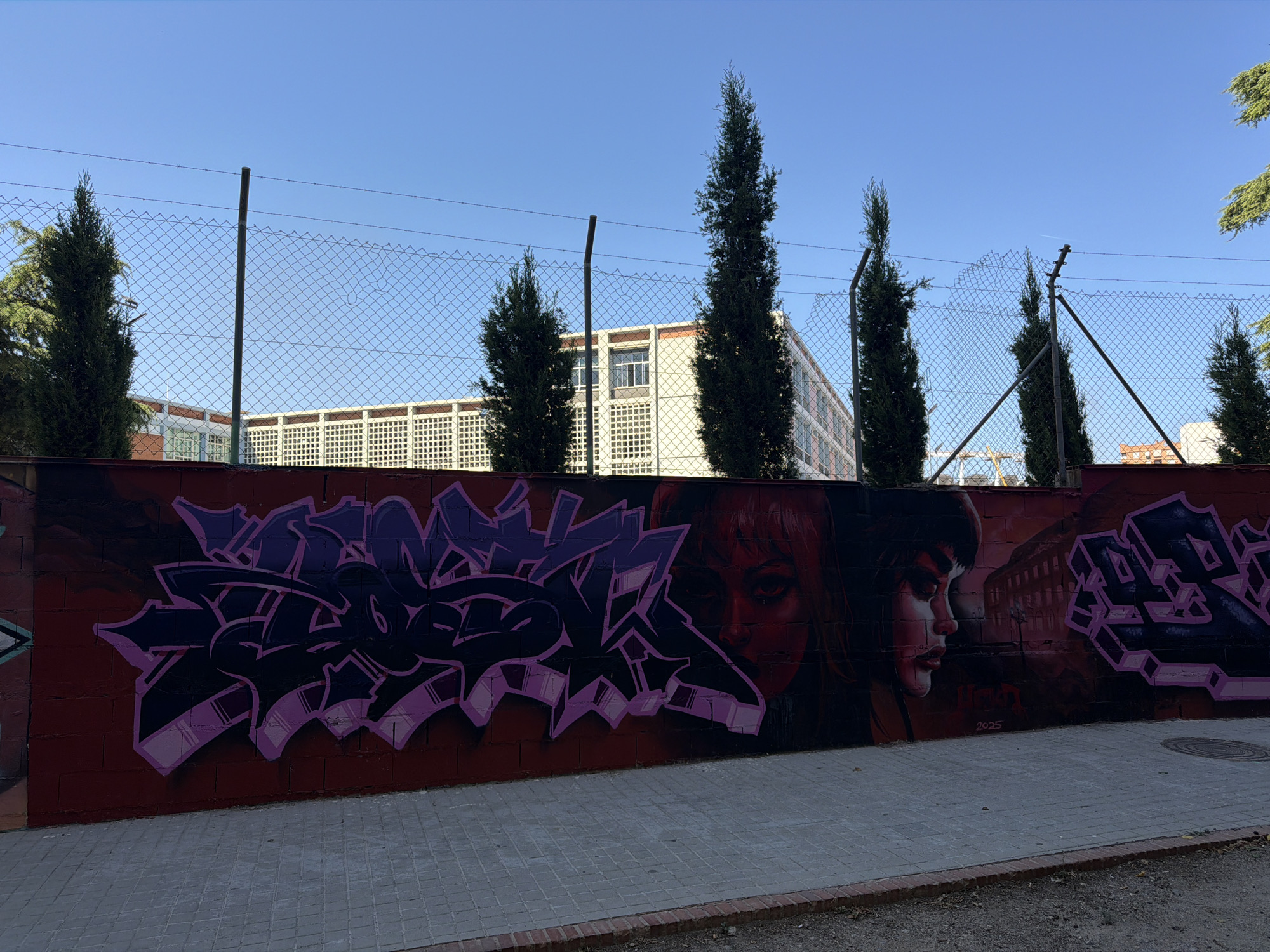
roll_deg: +0.9
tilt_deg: +5.1
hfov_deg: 71.6
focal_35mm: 24
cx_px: 635
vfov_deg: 56.8
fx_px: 881
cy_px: 476
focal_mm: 6.76
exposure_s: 1/1361
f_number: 1.78
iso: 100
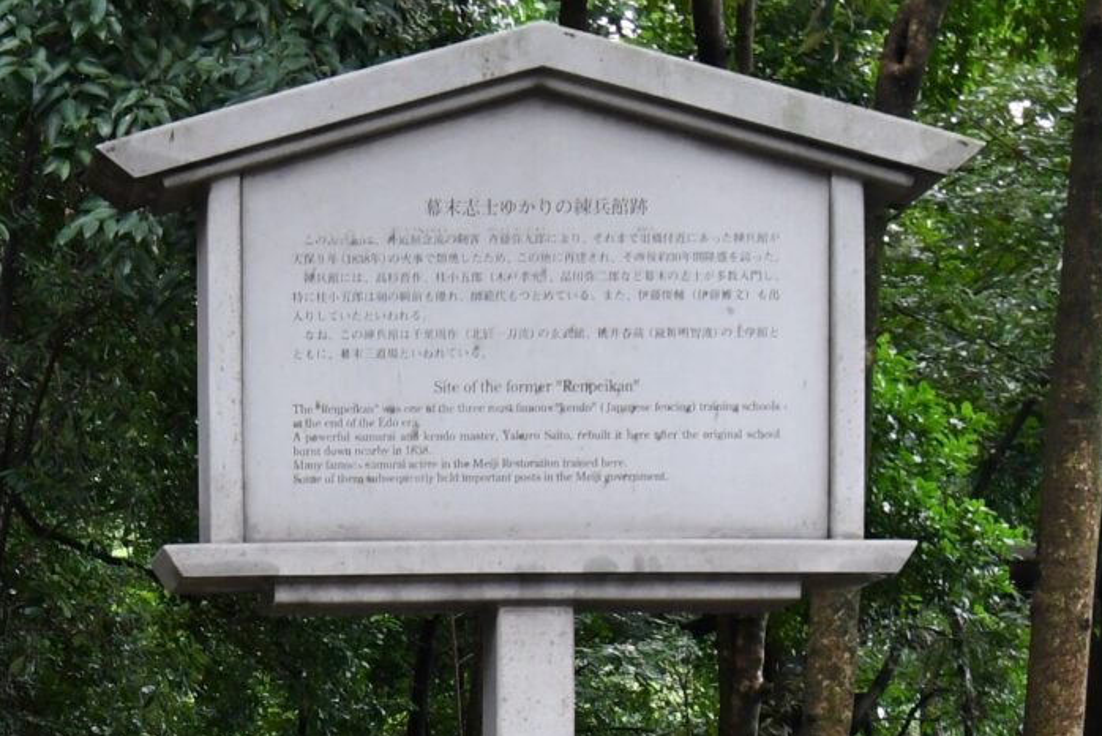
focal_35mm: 110
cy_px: 1132
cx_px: -88
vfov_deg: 11.9
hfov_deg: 18.0
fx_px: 3368
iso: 800
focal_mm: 20
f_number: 8
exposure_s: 1/20
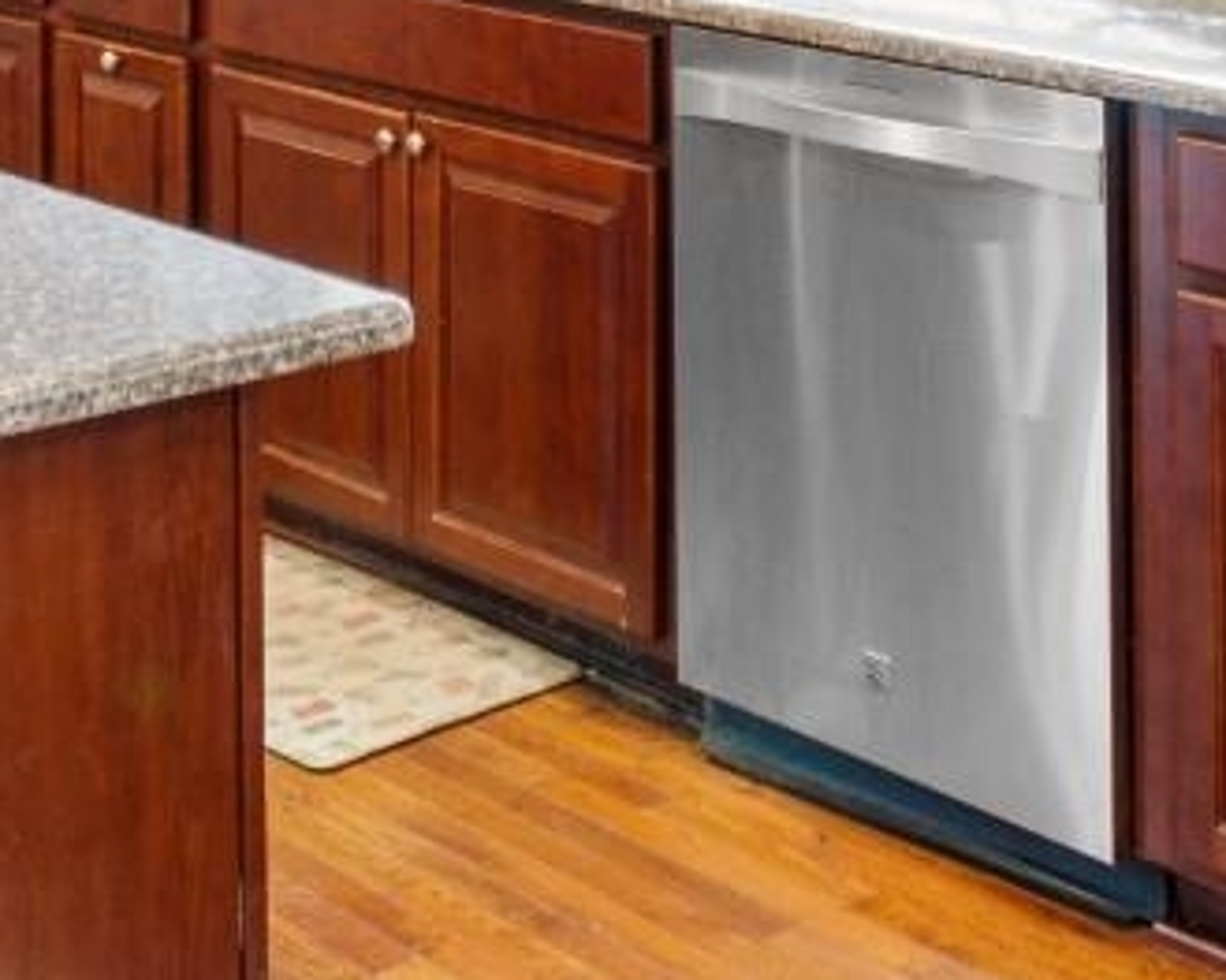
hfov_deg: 25.3
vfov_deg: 18.2
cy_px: -525
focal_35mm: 74
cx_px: 261
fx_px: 2684
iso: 100
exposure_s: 1/13
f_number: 4.8
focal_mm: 11
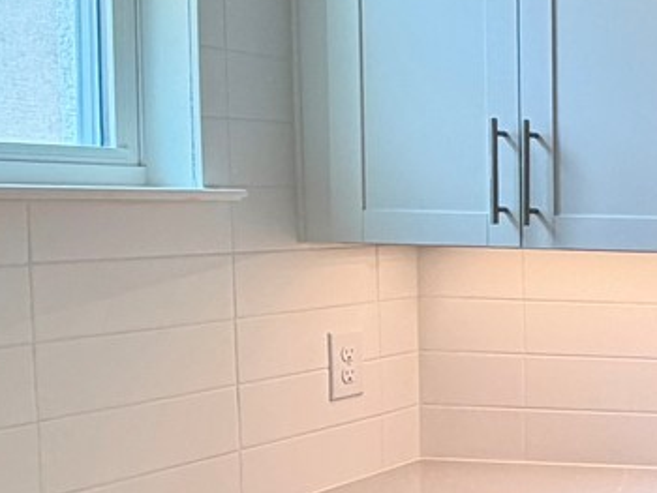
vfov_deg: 22.9
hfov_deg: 20.9
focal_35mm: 64
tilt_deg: -4.2
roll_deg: -0.9
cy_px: 287
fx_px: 1216
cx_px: 1177
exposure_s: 1/120
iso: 100
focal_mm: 2.22
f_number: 2.2
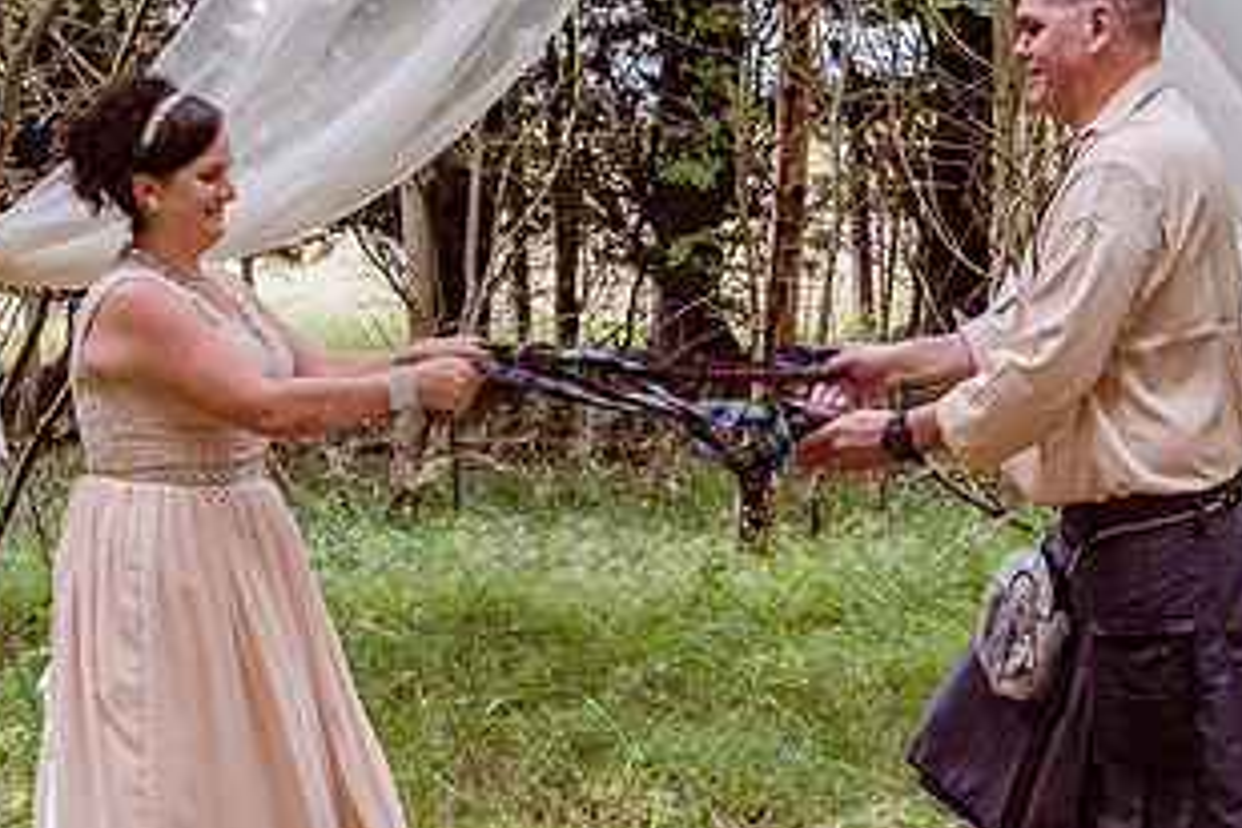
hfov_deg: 22.9
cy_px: 505
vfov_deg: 15.3
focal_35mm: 89
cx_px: 661
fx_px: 3070
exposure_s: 1/160
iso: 400
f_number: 5
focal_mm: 40
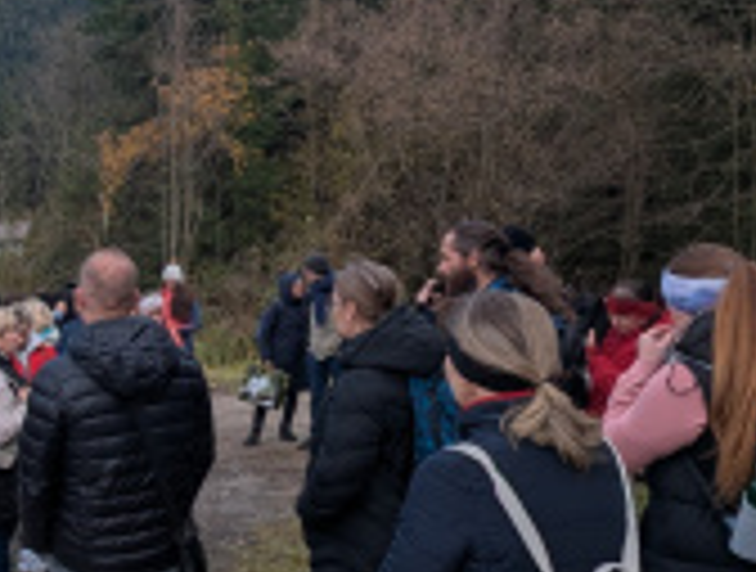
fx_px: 898
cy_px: 329
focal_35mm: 41
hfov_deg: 39.2
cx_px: -34
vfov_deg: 35.2
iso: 48
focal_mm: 1.95
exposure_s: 1/752
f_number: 2.2
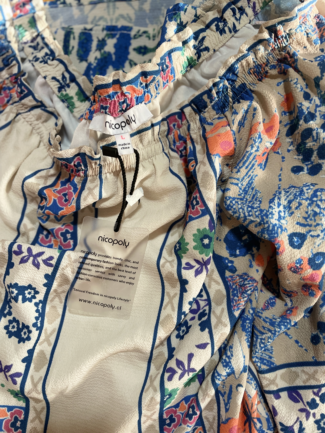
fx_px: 325
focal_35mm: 26
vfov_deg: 67.3
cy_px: 216
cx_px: 162
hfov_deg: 53.1
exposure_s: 1/50
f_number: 1.6
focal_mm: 4.2
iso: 200
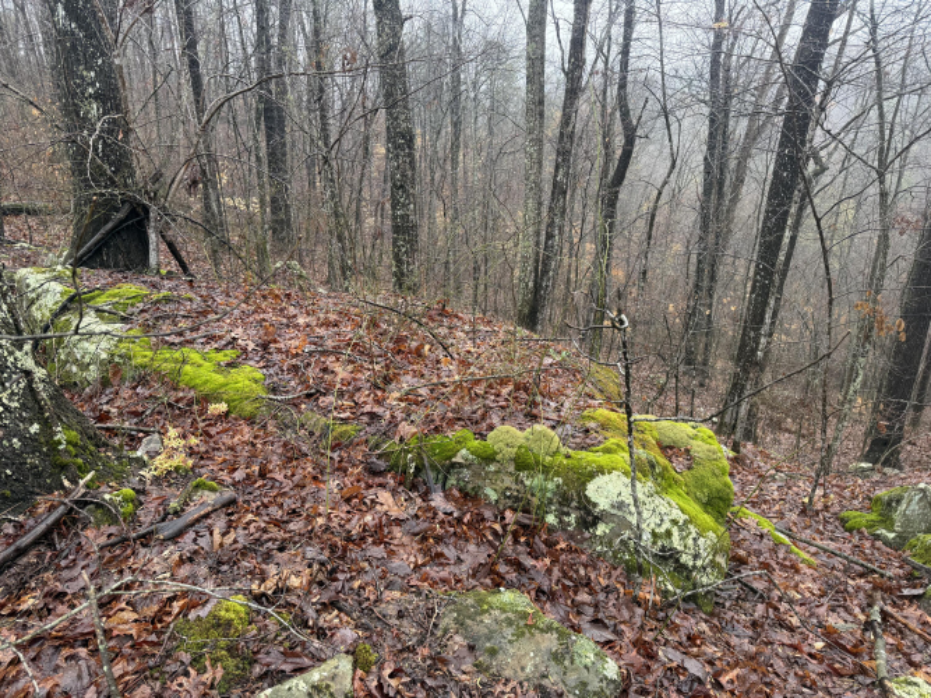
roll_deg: +3.7
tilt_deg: -20.3
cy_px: 349
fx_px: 645
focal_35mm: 24
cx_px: 466
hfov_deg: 71.6
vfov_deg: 56.8
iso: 125
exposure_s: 1/240
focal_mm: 6.76
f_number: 1.78
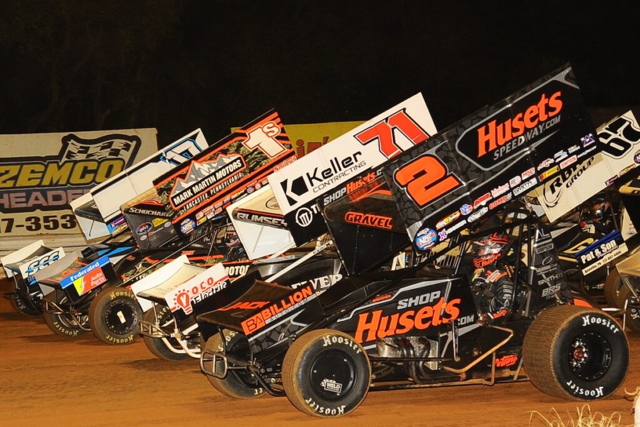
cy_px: 214
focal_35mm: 58
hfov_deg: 34.5
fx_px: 1031
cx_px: 320
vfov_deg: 23.4
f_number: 4
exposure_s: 1/250
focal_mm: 58
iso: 800
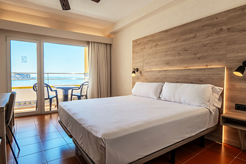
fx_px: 137
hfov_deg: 84.0
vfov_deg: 61.9
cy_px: 82
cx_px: 123
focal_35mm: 20
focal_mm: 20
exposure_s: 1/5000
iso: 640
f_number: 5
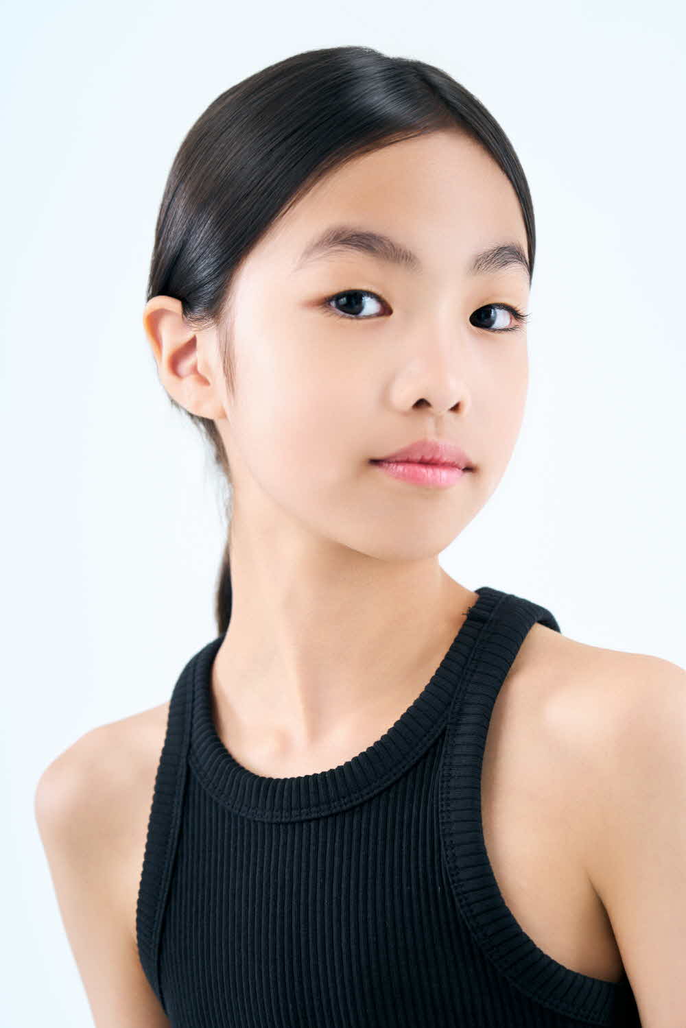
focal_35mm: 105
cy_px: 514
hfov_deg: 13.0
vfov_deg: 19.5
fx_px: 3000
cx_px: 343
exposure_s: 1/160
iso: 100
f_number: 4.5
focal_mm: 105
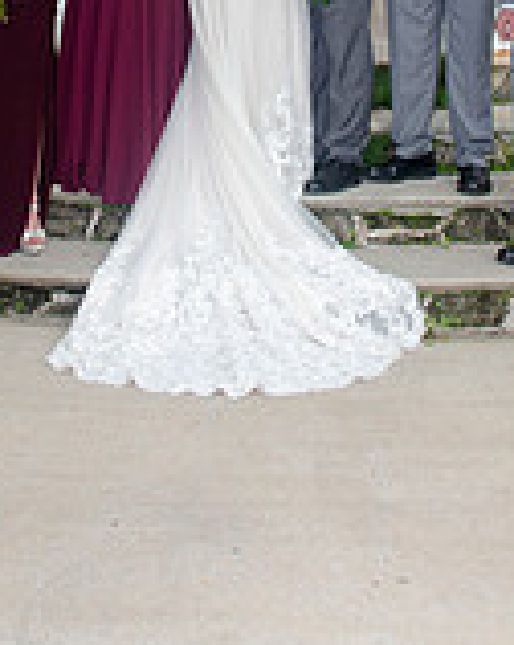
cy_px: -65
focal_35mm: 88
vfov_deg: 20.7
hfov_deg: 17.4
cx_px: 253
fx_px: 1677
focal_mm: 22
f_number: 8
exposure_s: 1/250
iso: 100
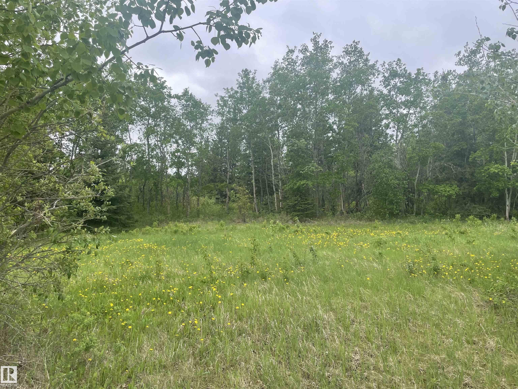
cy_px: 194
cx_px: 259
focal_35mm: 26
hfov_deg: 67.3
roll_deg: -1.1
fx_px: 389
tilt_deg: +4.4
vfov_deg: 53.1
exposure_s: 1/1062
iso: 32
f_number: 1.6
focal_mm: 4.2
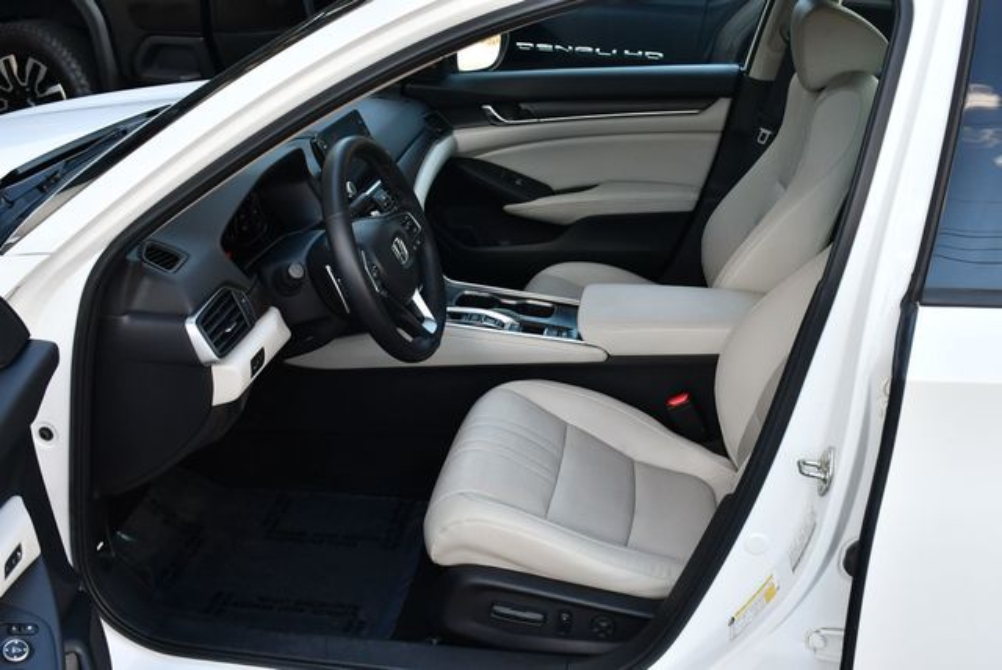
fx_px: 1003
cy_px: 335
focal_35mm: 36
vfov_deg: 36.9
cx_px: 501
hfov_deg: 53.1
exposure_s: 1/250
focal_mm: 18
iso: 400
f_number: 5
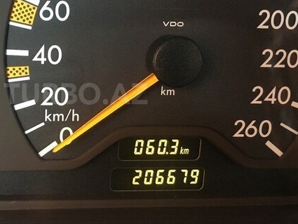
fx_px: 388
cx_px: 76
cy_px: 94
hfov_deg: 40.9
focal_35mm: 45
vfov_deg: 32.1
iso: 200
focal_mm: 4.15
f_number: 2.2
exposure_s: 1/25
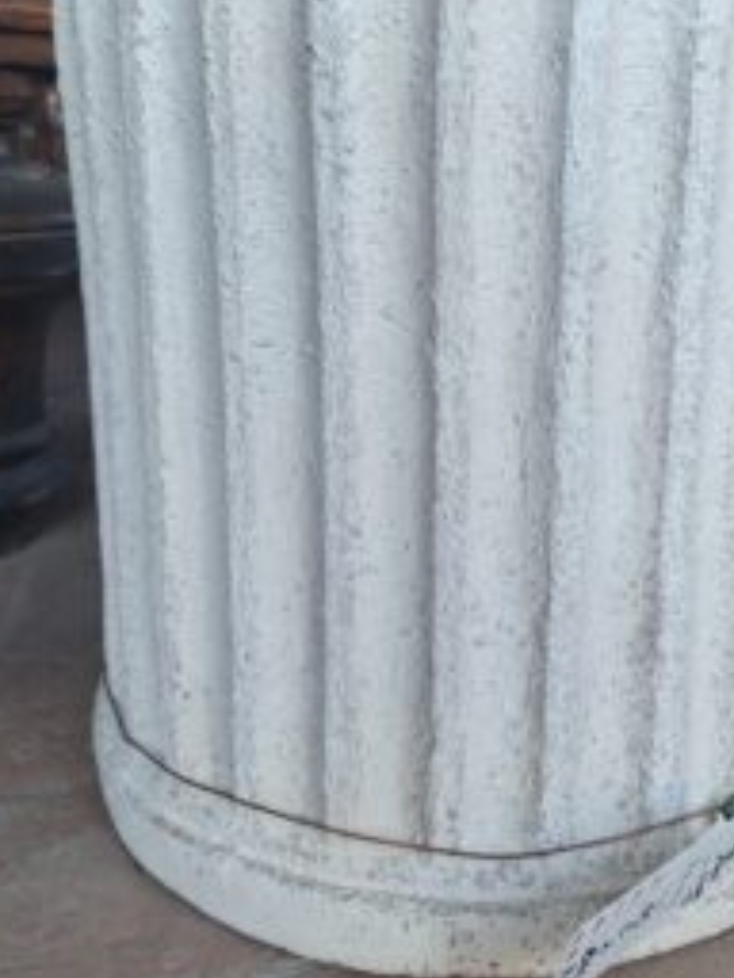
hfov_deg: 38.9
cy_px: 367
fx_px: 1018
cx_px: 524
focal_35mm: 36
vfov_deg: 50.8
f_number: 1.8
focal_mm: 5.54
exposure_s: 1/100
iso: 64
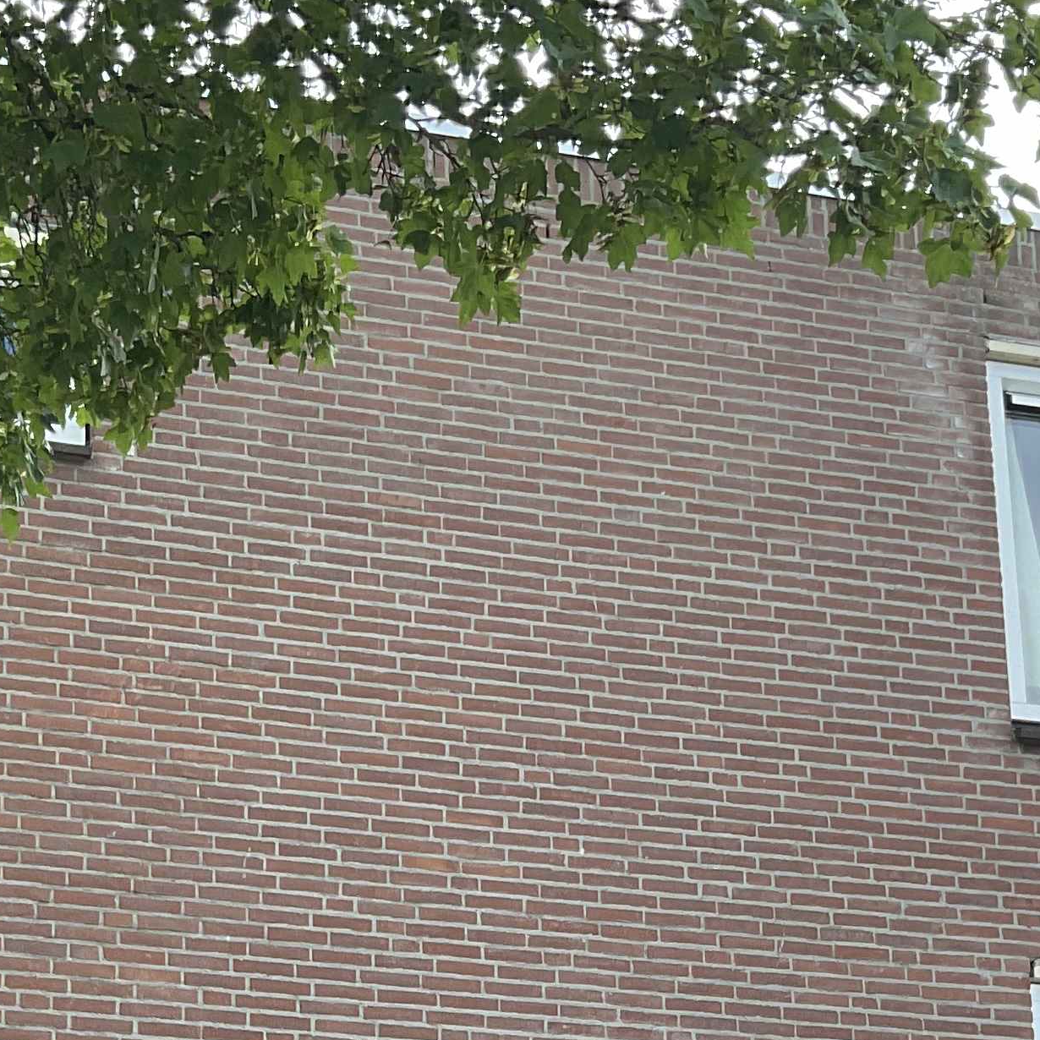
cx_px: 293
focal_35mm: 84
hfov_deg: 20.5
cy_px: 1337
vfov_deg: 19.2
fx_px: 2855
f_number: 1.8
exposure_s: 1/211
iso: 16
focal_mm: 3
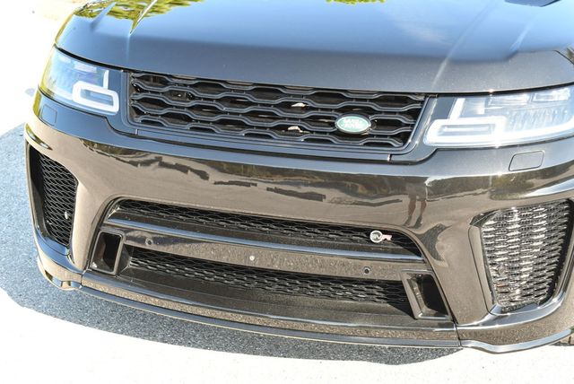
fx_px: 1021
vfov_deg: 21.3
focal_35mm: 64
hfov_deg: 31.4
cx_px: 287
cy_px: 192
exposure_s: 1/250
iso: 400
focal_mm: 32
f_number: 5
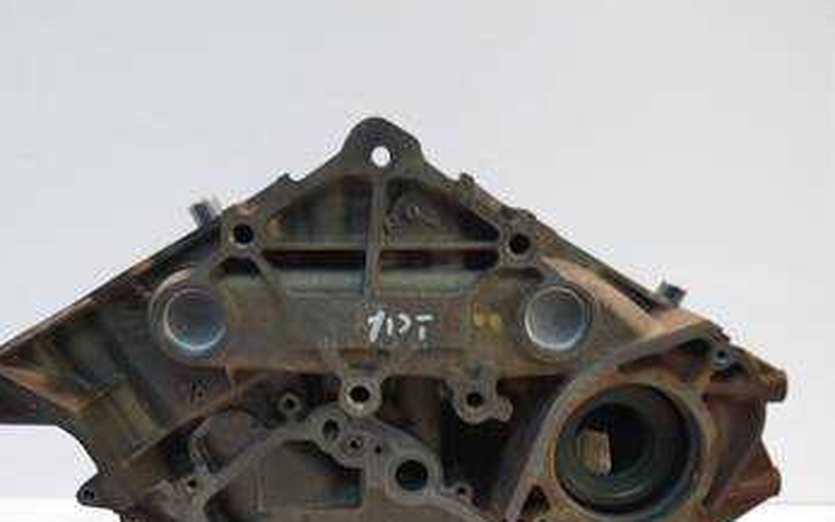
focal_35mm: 41
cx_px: 383
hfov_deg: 48.2
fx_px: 933
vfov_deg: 30.6
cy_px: 409
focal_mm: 14
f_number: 3.5
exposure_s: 1/60
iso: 640
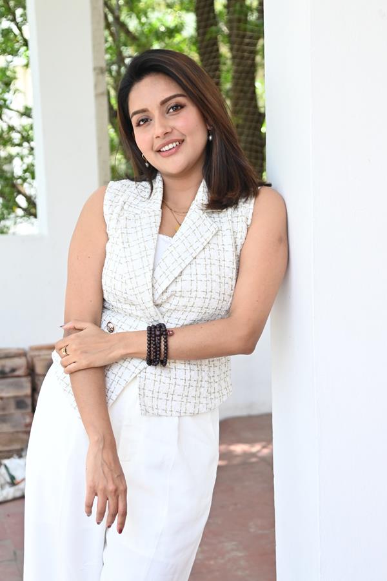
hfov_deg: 17.5
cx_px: 194
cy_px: 290
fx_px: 1258
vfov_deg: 26.0
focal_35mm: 78
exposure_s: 1/400
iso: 800
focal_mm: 52
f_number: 4
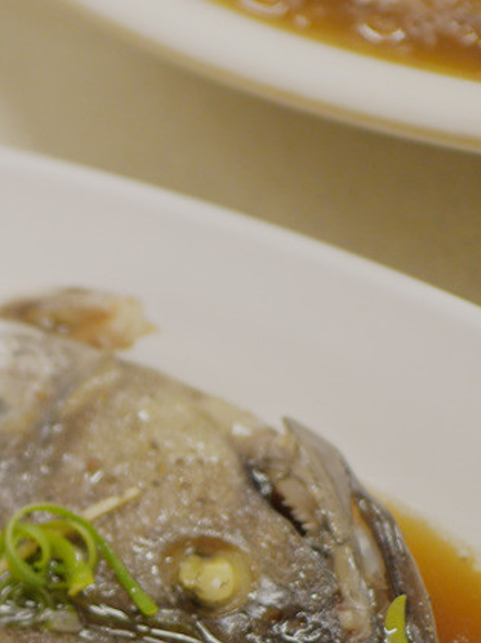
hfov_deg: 16.5
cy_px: 624
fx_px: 1465
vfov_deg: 23.8
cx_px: -301
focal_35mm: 79
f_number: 1.7
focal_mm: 15
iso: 250
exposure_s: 1/60
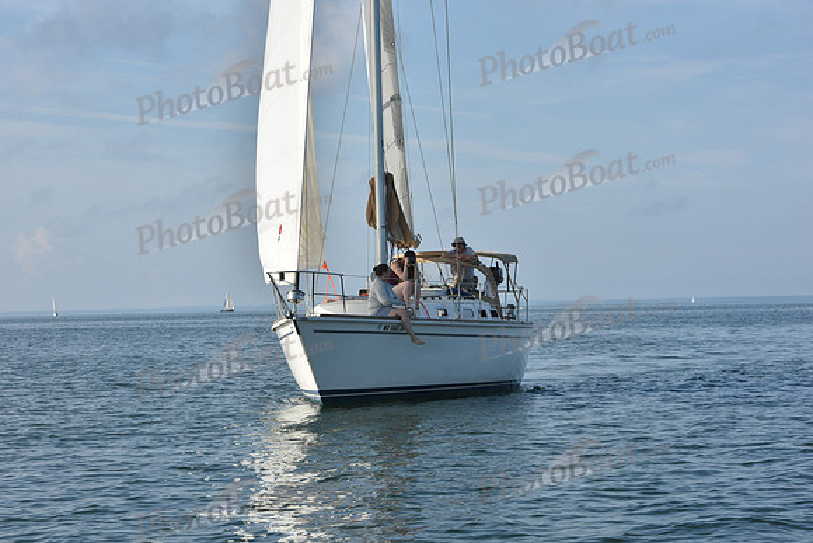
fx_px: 2214
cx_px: 406
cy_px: 272
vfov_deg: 14.0
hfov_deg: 20.8
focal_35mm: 98
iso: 320
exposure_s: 1/640
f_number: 13
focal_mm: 98
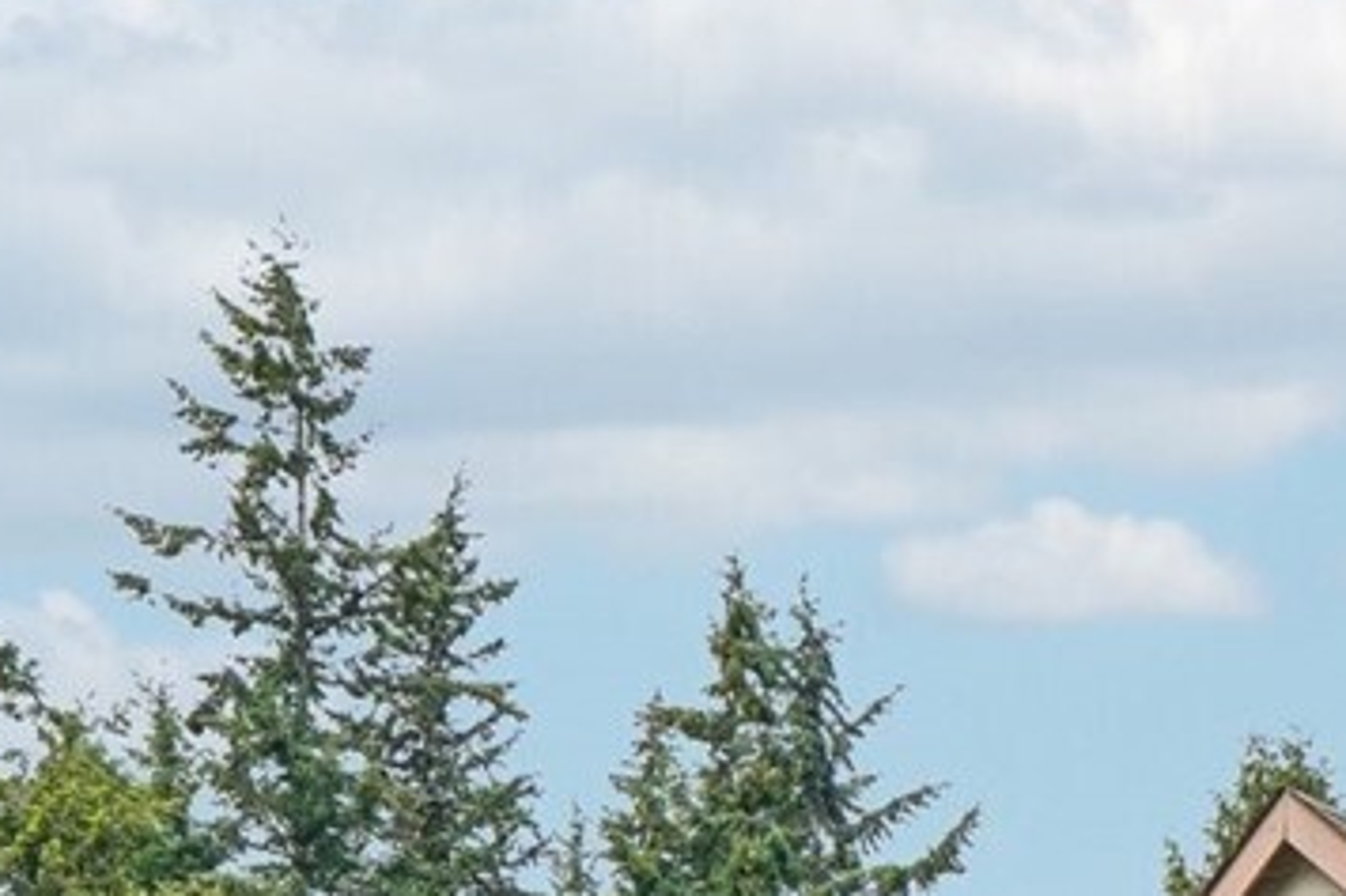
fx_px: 6241
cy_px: 1420
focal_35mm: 167
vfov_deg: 8.0
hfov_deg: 11.9
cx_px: 1821
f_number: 8
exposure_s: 1/1250
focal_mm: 35
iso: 400
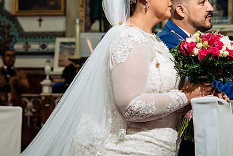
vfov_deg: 10.5
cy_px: 47
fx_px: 842
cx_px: 141
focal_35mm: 130
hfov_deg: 15.7
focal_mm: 75
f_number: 5
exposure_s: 1/100
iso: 2000
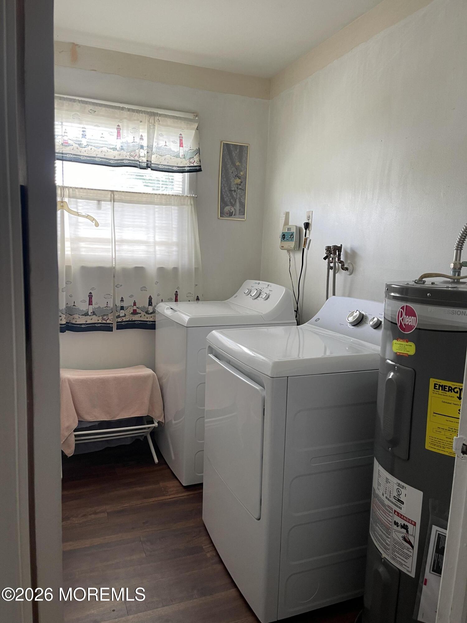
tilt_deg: -9.6
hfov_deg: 54.9
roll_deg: -2.3
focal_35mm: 25
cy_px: 312
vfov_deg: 69.4
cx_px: 234
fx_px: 450
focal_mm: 5.1
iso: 80
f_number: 1.6
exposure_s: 1/60
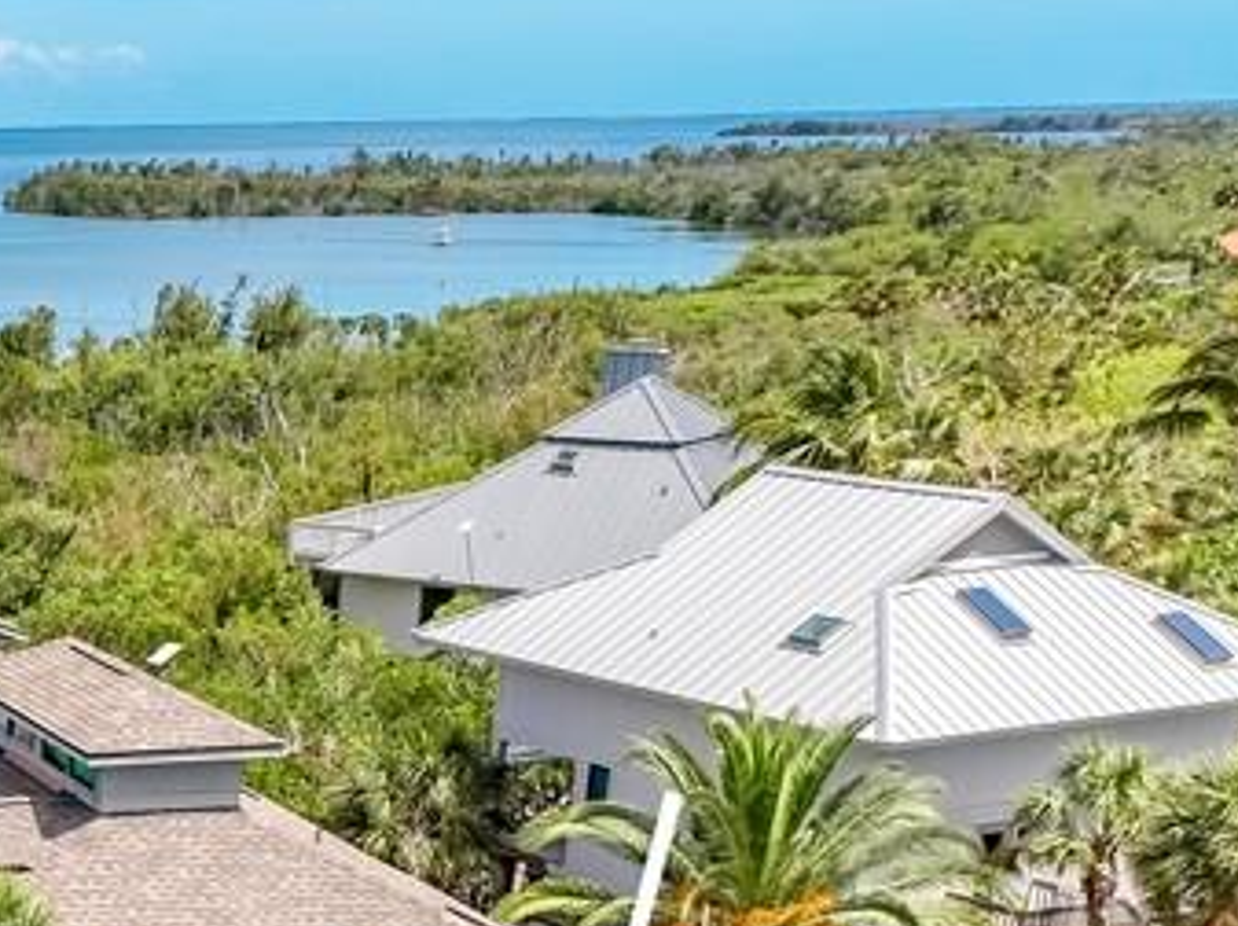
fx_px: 2608
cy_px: 979
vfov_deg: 19.4
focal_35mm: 73
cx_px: -558
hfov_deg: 22.5
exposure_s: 1/60
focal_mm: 12.29
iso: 100
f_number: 2.8
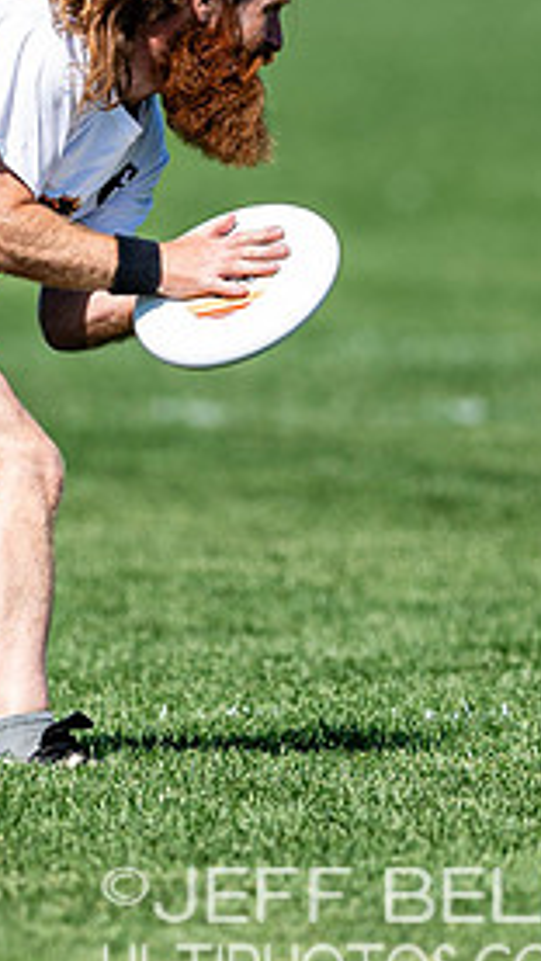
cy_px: 144
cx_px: 137
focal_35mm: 1815
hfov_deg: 0.7
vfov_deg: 1.2
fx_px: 46245
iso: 100
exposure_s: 1/2000
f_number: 2.8
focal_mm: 400
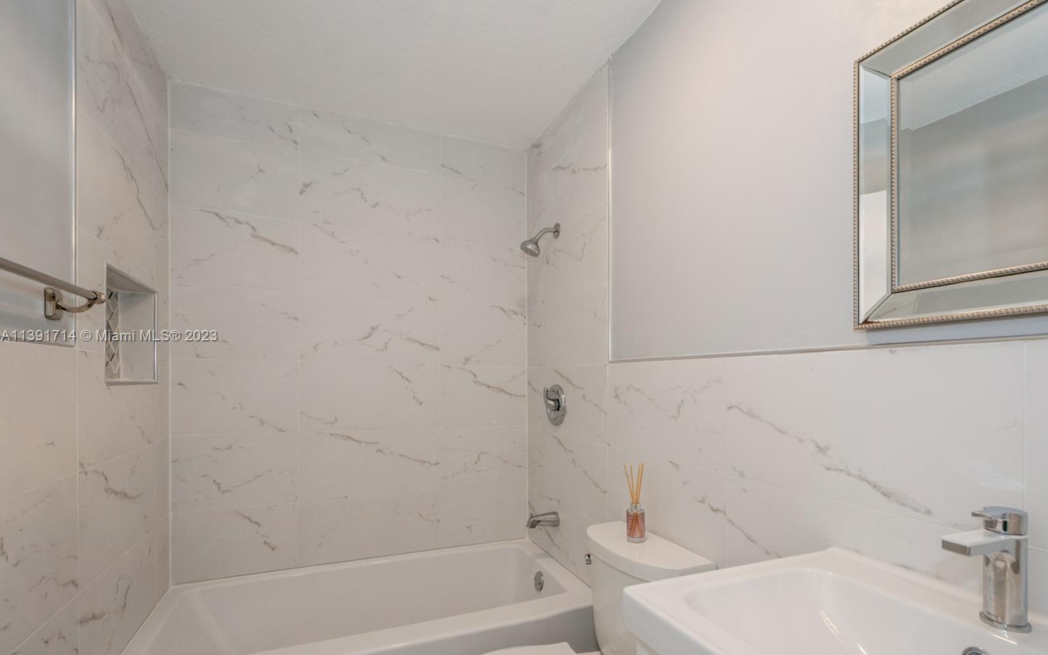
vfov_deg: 71.2
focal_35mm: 16
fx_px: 457
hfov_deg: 97.8
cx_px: 547
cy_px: 337
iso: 250
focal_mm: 10
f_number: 5
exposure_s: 1/60
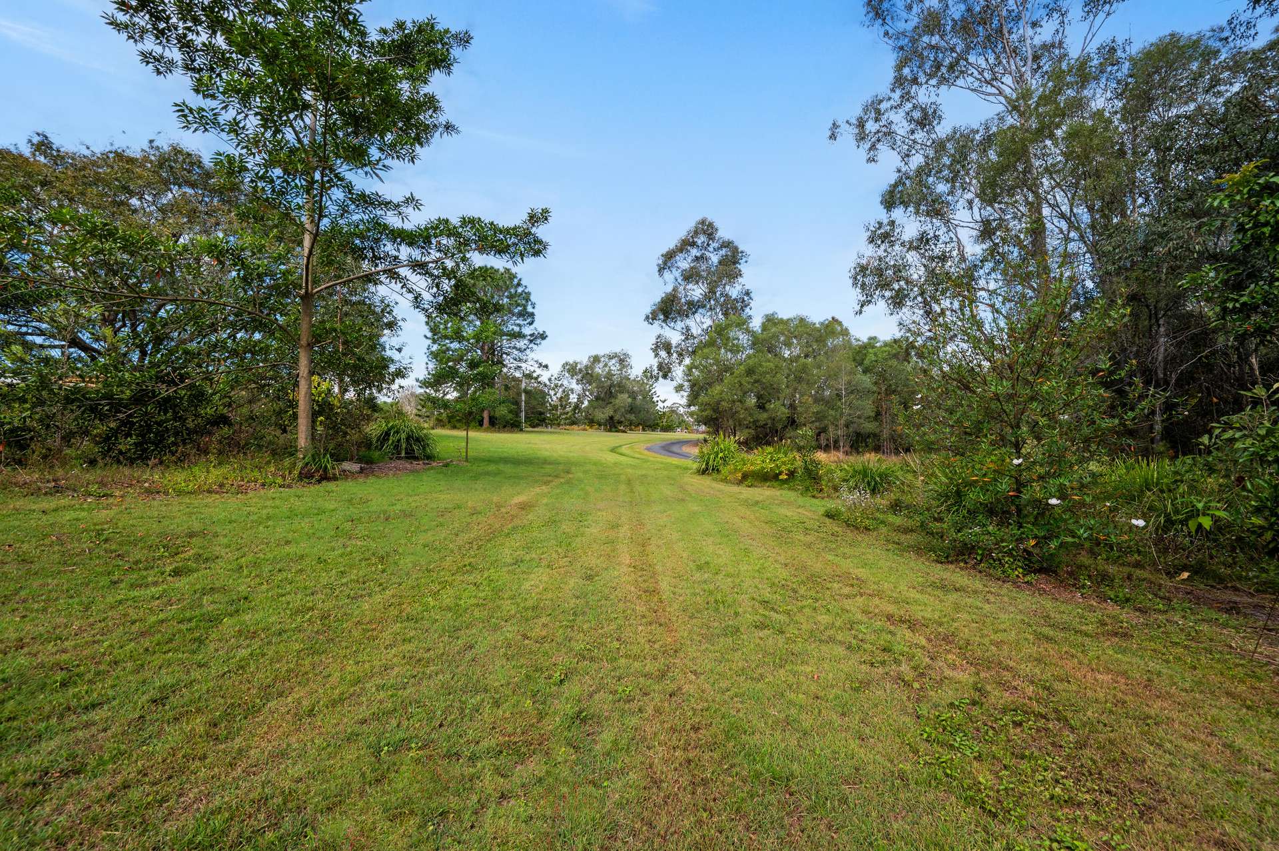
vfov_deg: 81.1
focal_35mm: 14
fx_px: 497
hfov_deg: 104.3
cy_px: 426
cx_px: 640
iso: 250
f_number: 9
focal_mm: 14
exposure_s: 1/250
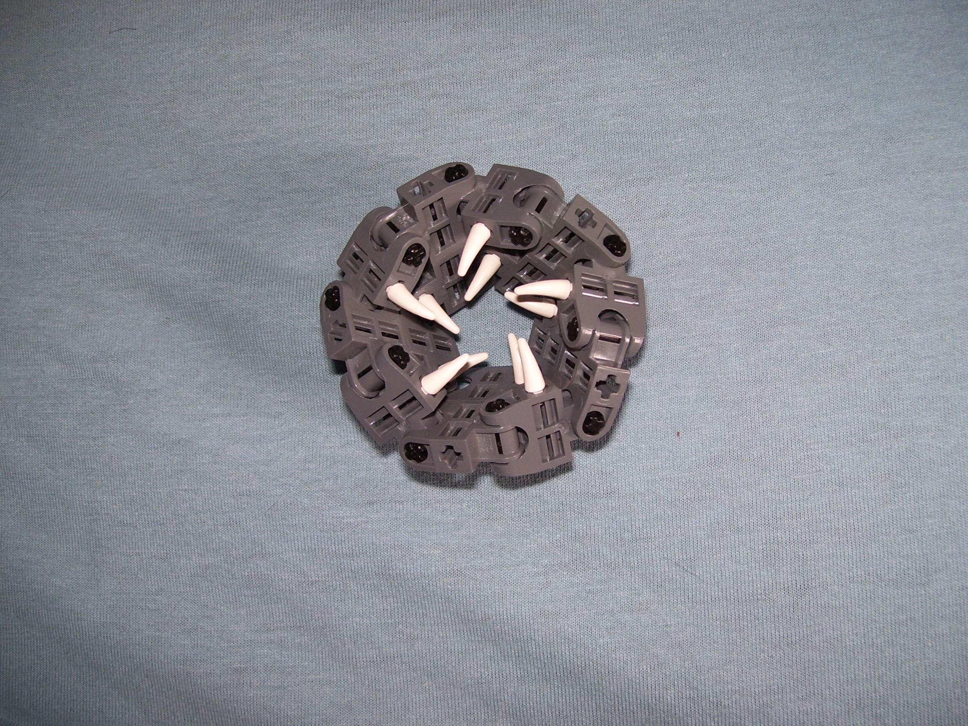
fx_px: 1007
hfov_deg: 51.4
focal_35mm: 36
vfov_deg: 39.7
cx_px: 484
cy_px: 363
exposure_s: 1/60
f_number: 2.7
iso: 80
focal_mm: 6
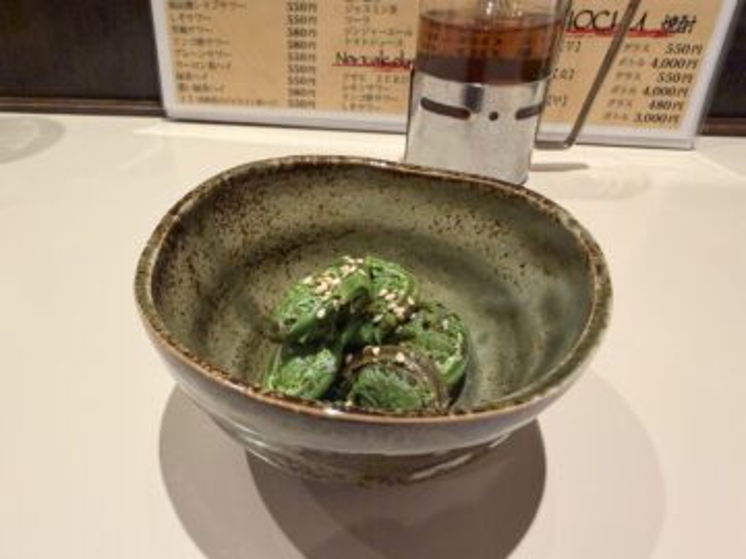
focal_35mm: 24
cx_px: 373
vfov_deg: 56.8
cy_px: 280
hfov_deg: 71.6
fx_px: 517
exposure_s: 1/60
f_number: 2.2
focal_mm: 2.22
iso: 400
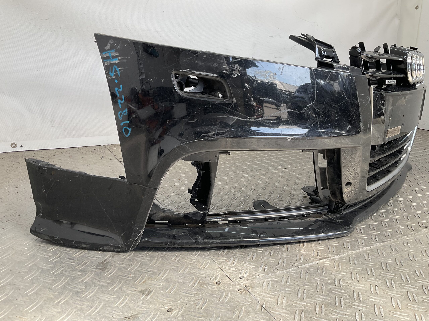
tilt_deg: -16.7
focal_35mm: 29
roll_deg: -3.4
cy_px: 160
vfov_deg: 48.2
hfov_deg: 61.7
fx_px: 359
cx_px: 214
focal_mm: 3
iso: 16
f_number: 1.8
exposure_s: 1/183
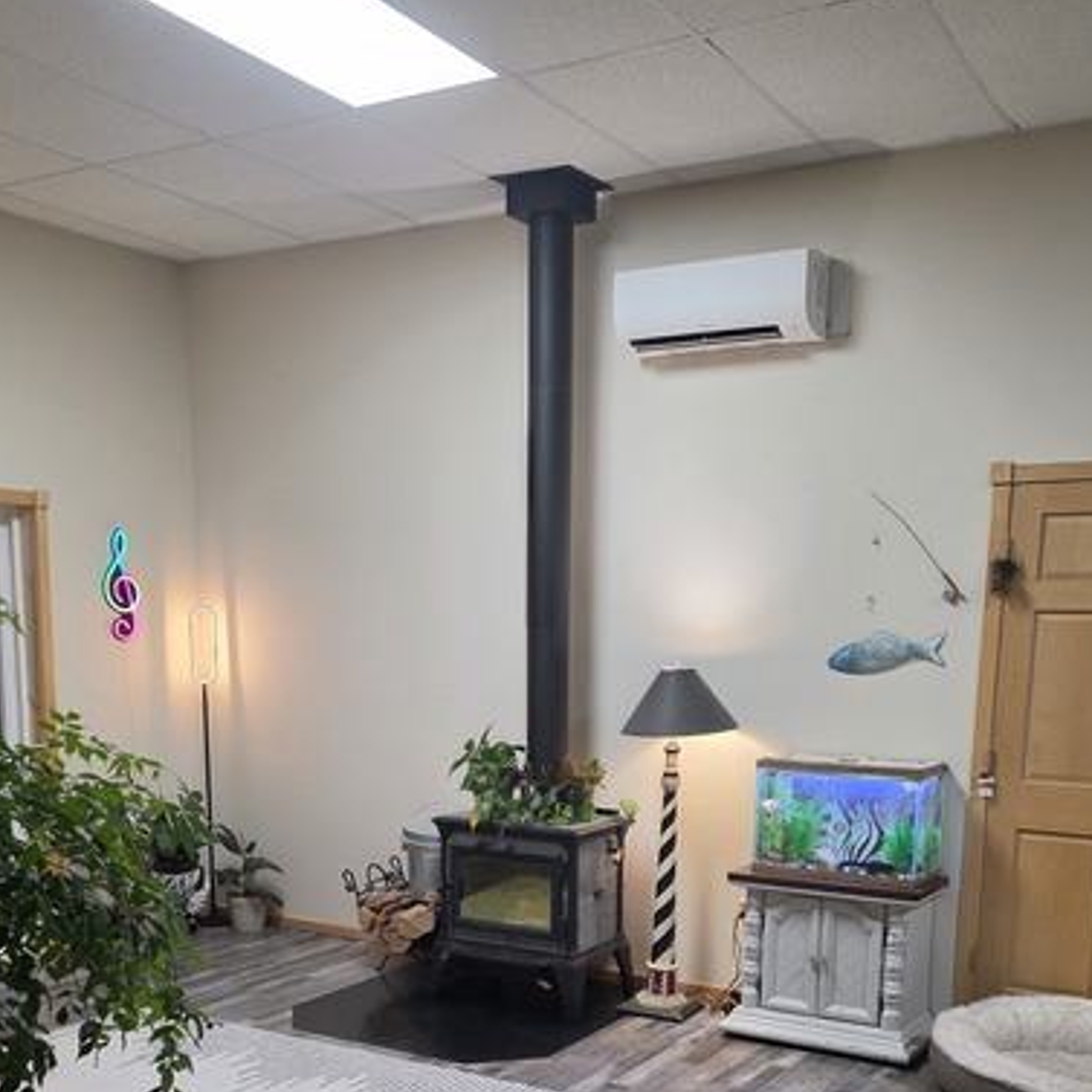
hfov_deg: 46.0
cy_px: 885
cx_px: 553
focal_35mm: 36
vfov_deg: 43.7
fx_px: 1285
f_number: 1.4
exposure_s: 1/120
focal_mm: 6.5
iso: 80
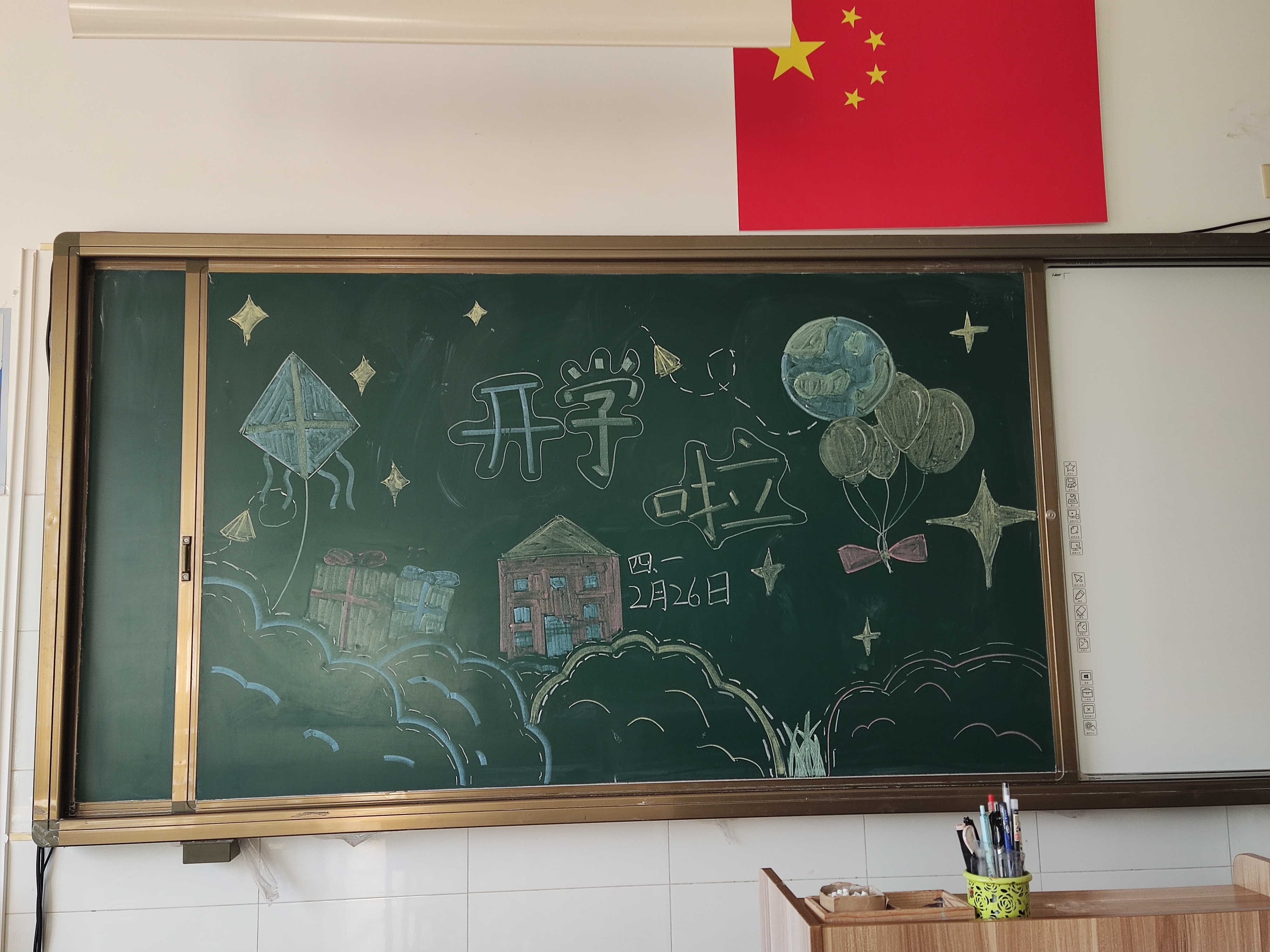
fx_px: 1211
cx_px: 635
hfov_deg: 55.4
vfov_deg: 42.9
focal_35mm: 33
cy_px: 476
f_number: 1.79
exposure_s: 1/50
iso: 67
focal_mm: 4.71
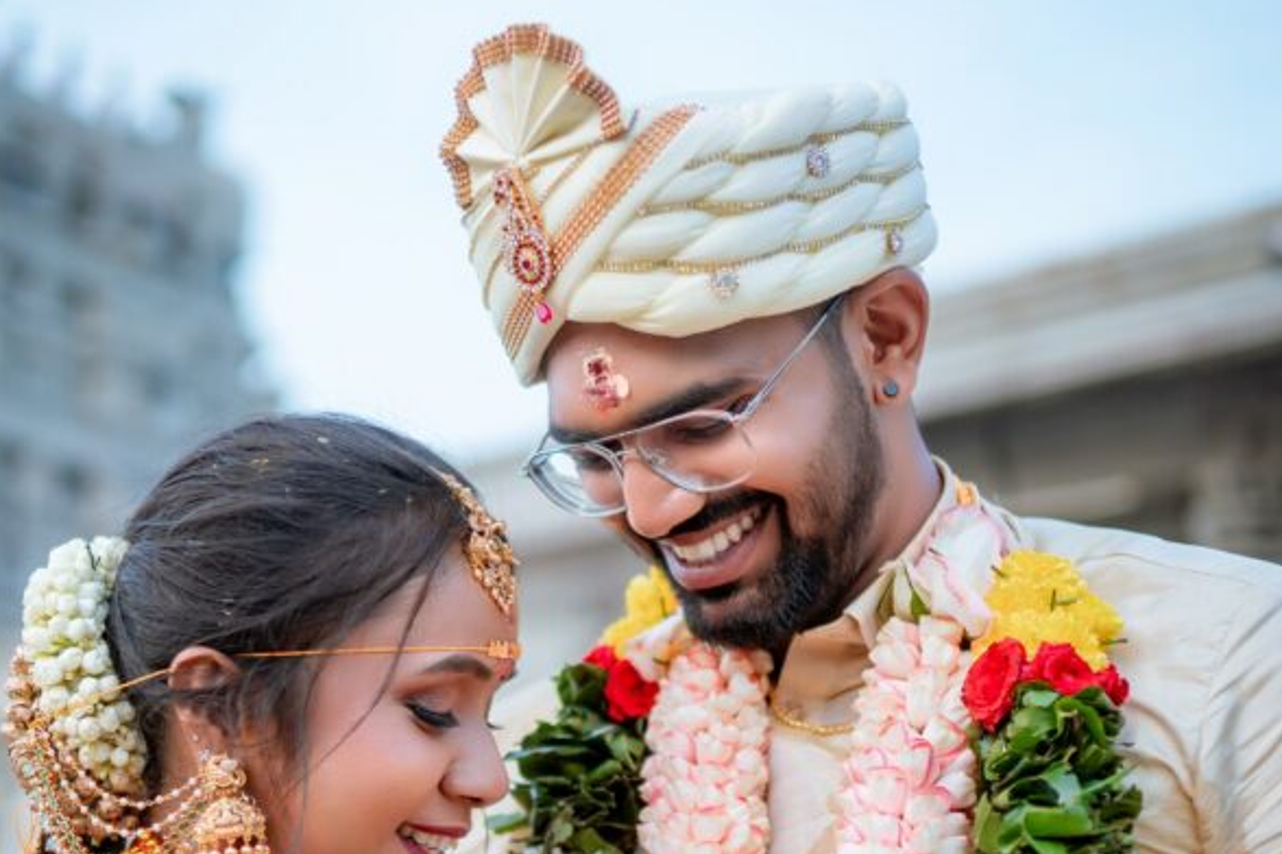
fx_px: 2172
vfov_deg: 22.0
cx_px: 443
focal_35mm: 61
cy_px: 685
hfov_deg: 32.6
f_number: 1.4
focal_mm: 35
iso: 125
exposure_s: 1/1000
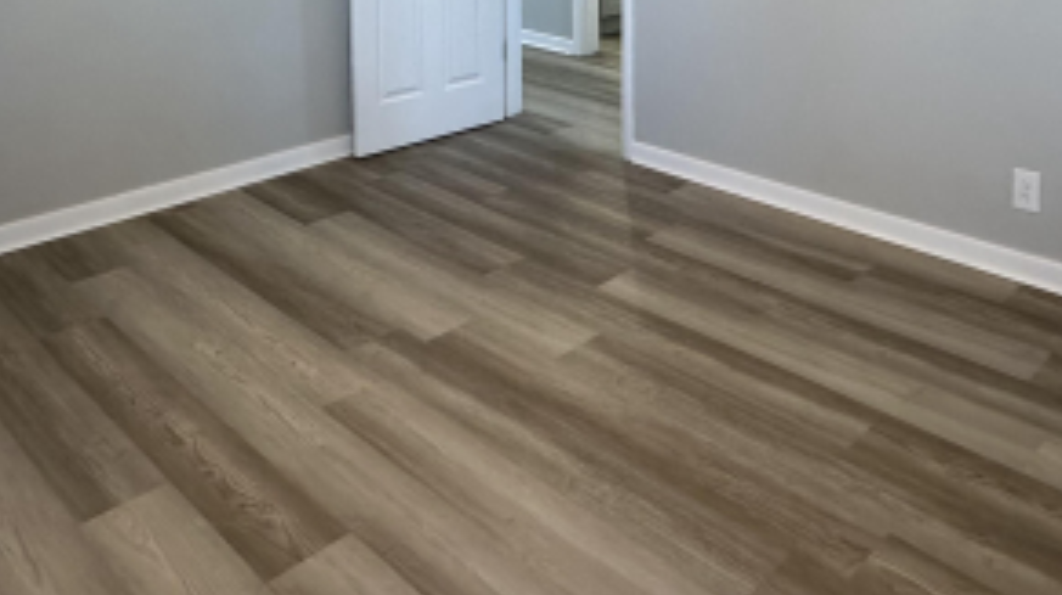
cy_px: -73
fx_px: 985
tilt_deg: -7.1
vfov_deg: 29.9
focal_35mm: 35
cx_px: 597
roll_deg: -0.2
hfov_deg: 56.5
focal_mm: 2.22
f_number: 2.2
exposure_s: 1/99
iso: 200
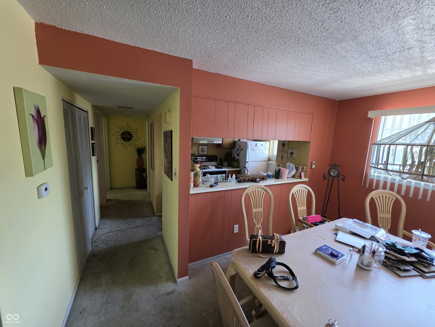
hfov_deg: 106.2
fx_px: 163
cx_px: 218
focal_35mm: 13
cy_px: 164
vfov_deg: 89.9
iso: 200
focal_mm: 2.2
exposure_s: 1/60
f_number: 1.9
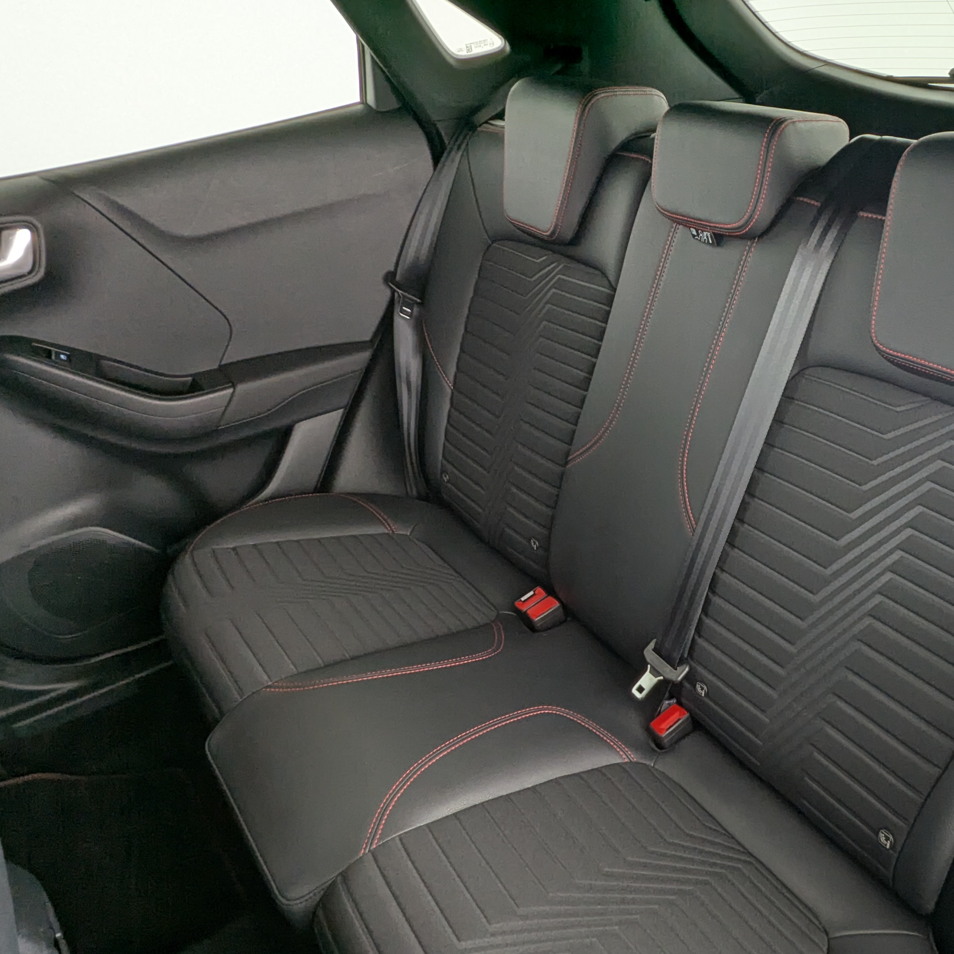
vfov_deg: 61.8
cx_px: 707
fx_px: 780
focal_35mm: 25
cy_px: 611
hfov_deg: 59.8
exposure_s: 1/27.8
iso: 65
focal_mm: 2.35
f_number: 2.2
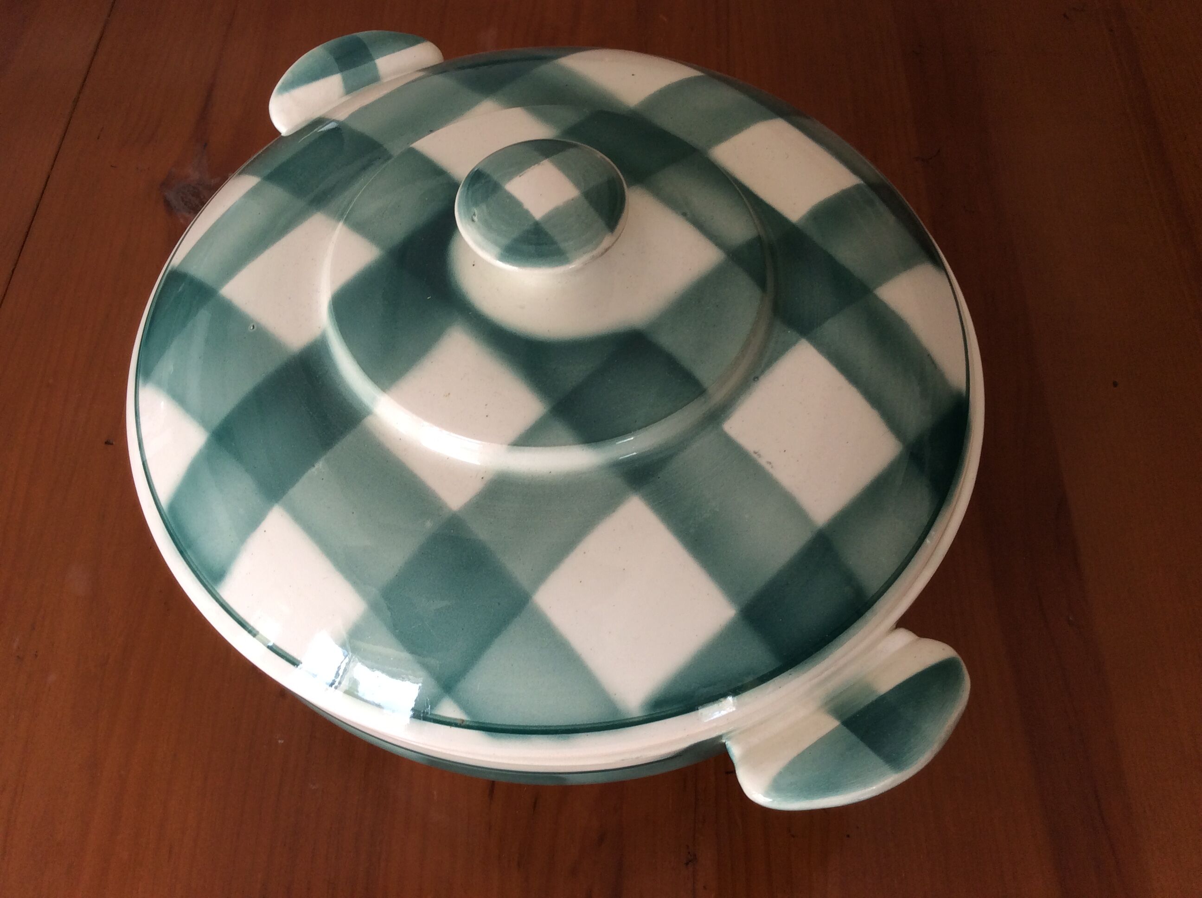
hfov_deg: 56.9
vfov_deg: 44.1
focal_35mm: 32
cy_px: 449
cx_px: 601
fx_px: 1110
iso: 32
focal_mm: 3.3
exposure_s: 1/25
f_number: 2.4
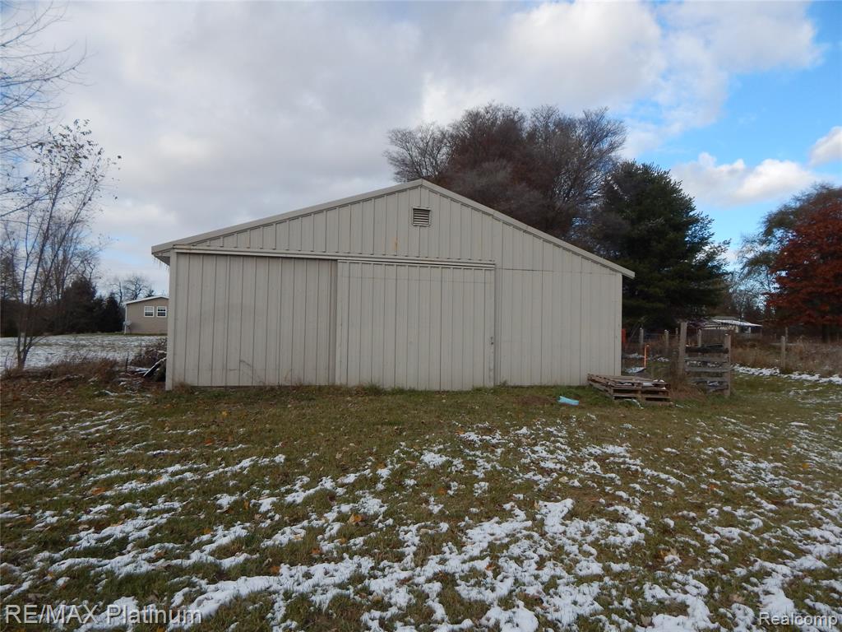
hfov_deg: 76.4
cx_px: 421
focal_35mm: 22
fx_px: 535
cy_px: 316
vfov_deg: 61.1
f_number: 3
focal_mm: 4
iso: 125
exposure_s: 1/1000
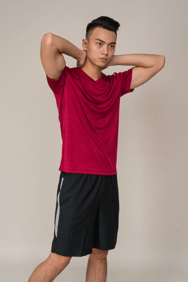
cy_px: 141
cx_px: 94
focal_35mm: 50
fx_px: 392
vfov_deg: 39.6
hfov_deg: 27.0
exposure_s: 1/125
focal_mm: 50
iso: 100
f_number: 11
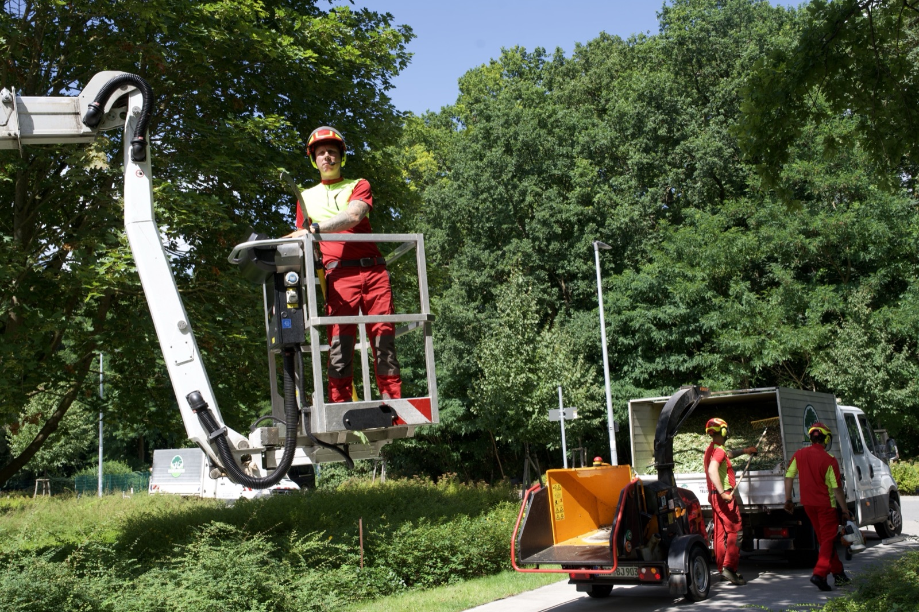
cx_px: 460
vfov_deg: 37.8
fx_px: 893
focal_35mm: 35
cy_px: 306
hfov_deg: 54.4
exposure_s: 1/100
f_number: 8
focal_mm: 35
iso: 100
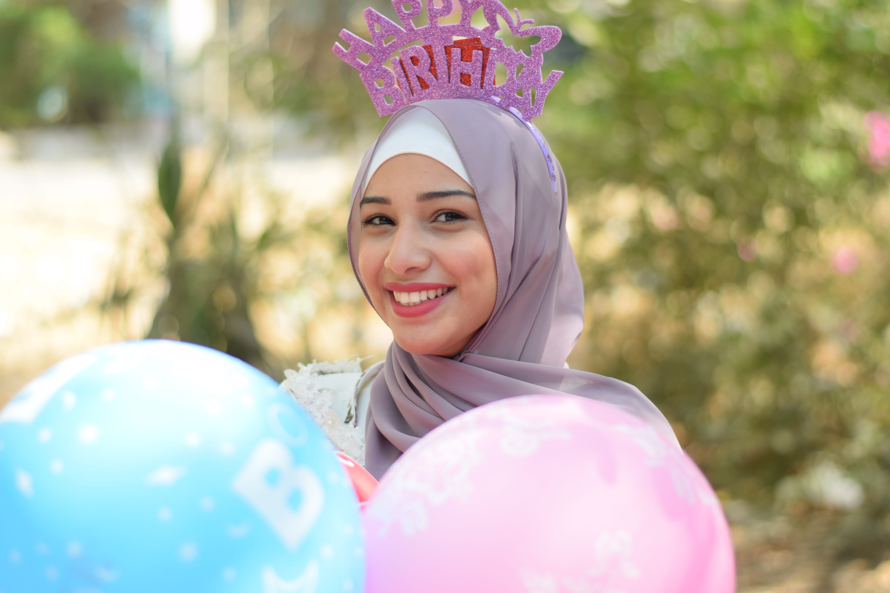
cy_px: 296
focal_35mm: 75
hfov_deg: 27.0
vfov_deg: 18.2
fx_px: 1854
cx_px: 445
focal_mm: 50
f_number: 1.8
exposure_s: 1/800
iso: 160
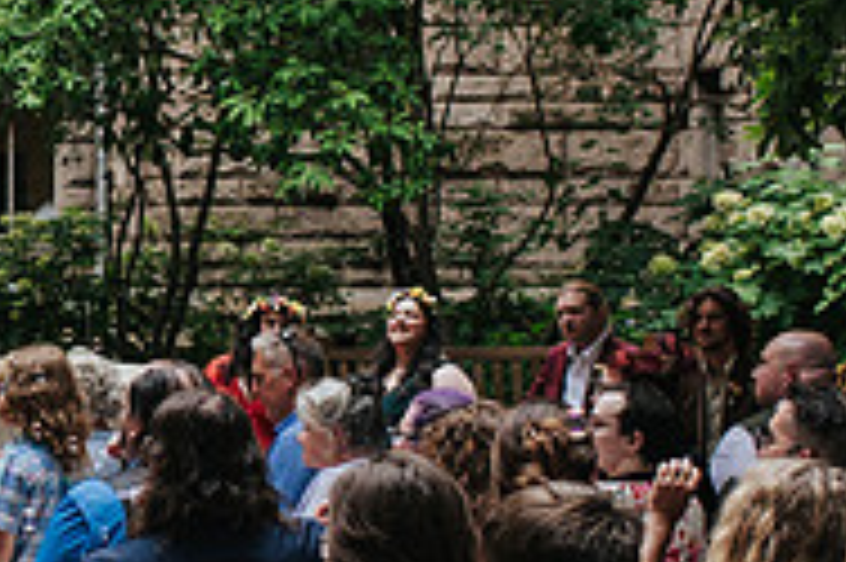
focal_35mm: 169
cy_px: 372
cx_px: -264
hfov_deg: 11.8
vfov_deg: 8.1
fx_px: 3968
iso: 800
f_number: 4
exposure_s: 1/400
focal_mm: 35
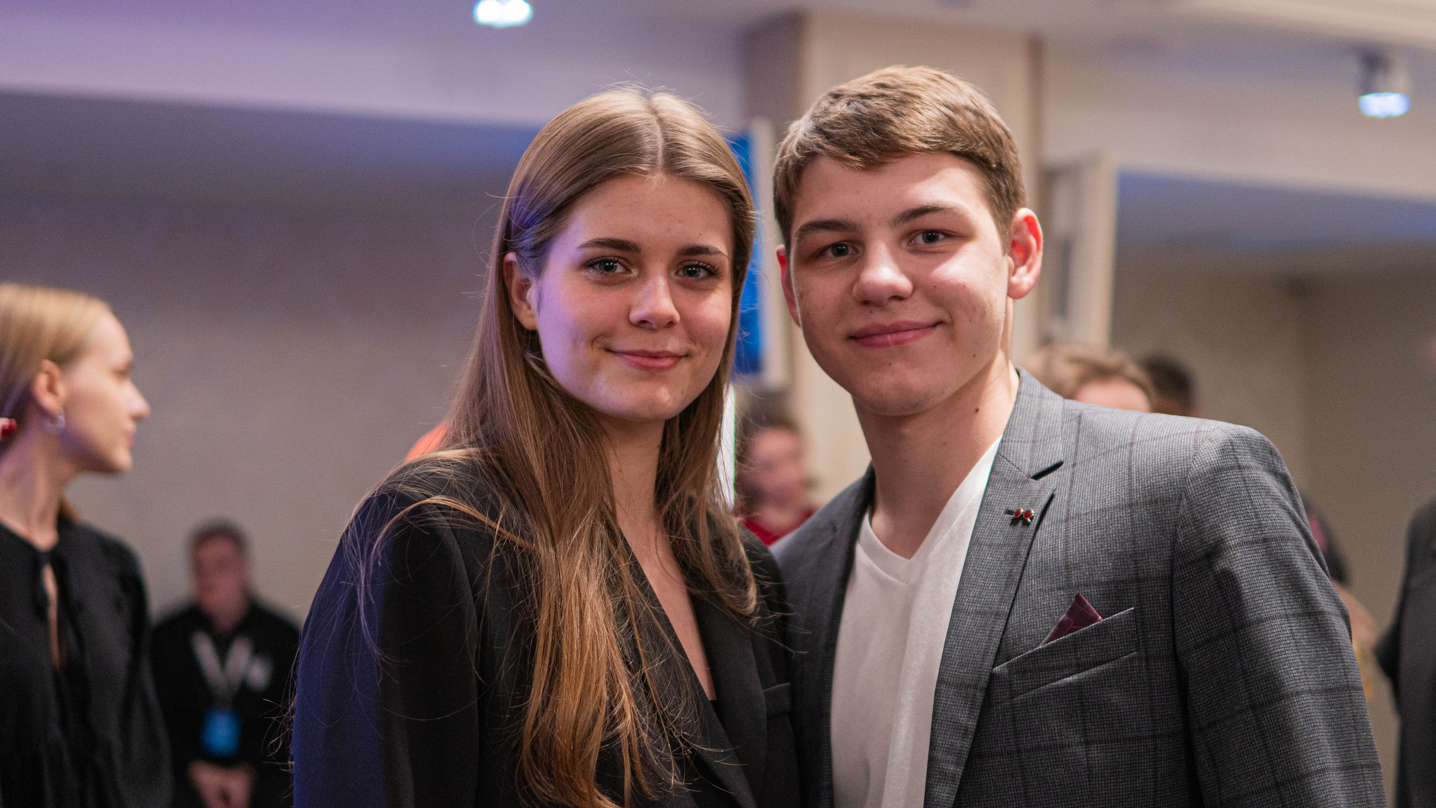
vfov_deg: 21.7
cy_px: 389
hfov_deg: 37.6
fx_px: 2110
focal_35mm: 55
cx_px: 710
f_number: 1.4
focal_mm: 30
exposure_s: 1/250
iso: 400
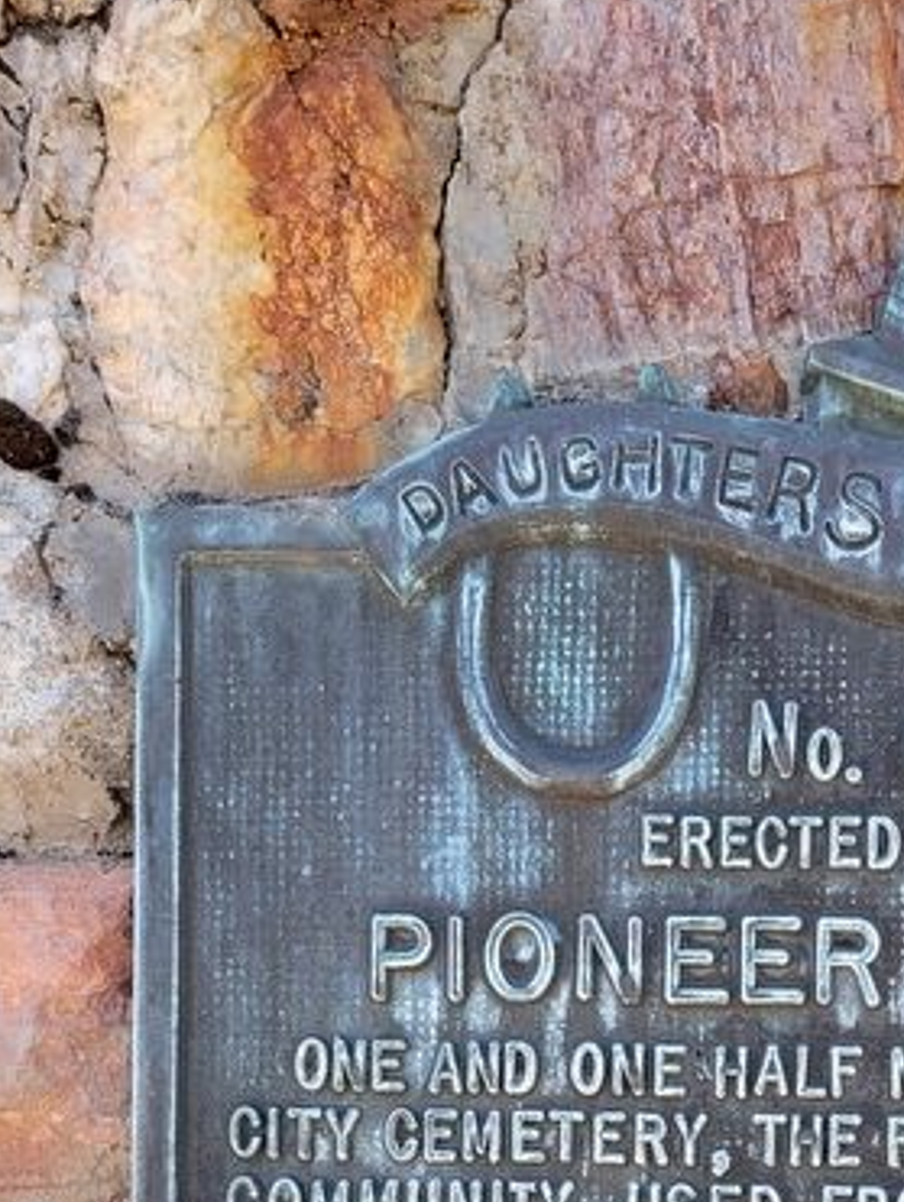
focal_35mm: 56
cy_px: 1196
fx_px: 1947
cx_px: 962
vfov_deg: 31.7
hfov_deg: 24.6
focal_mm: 5.4
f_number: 1.8
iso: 40
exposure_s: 1/222
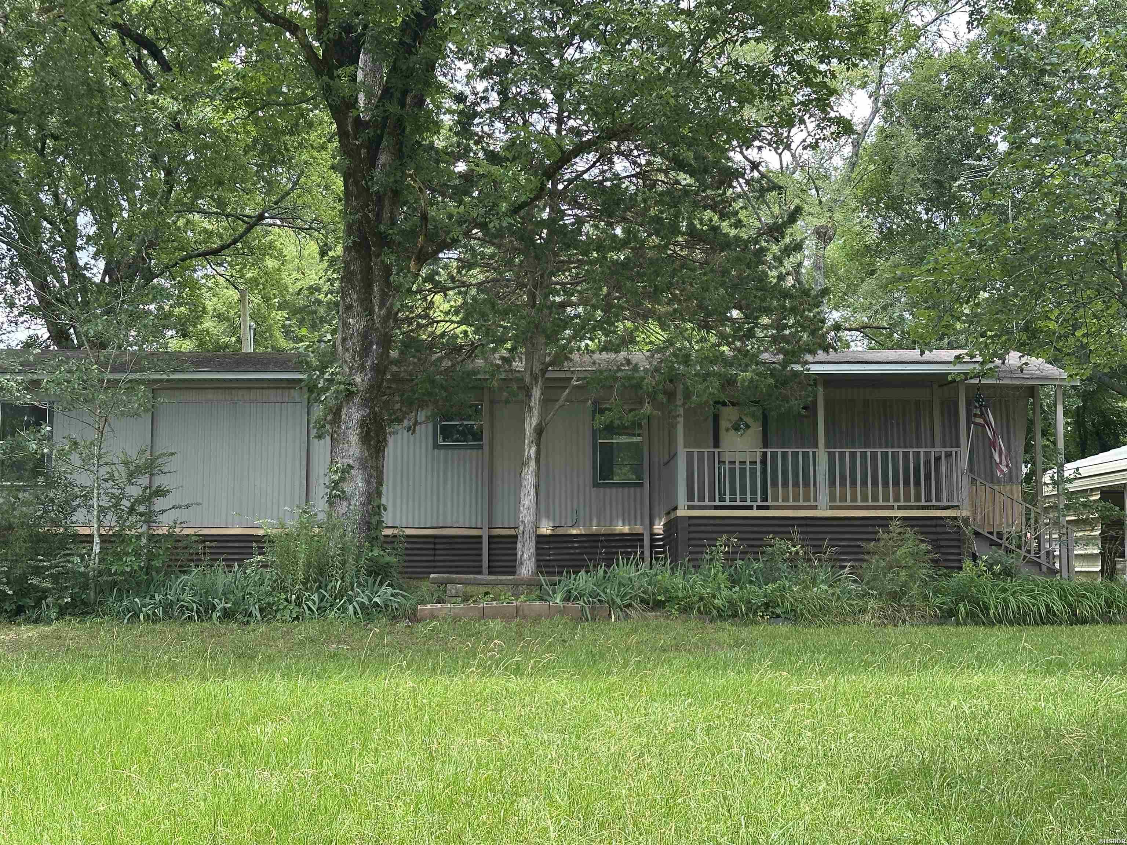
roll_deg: +0.0
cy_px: 422
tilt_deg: +6.3
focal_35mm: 48
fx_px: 1563
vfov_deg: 30.3
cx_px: 564
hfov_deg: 39.7
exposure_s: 1/448
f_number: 1.78
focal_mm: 6.86
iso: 64
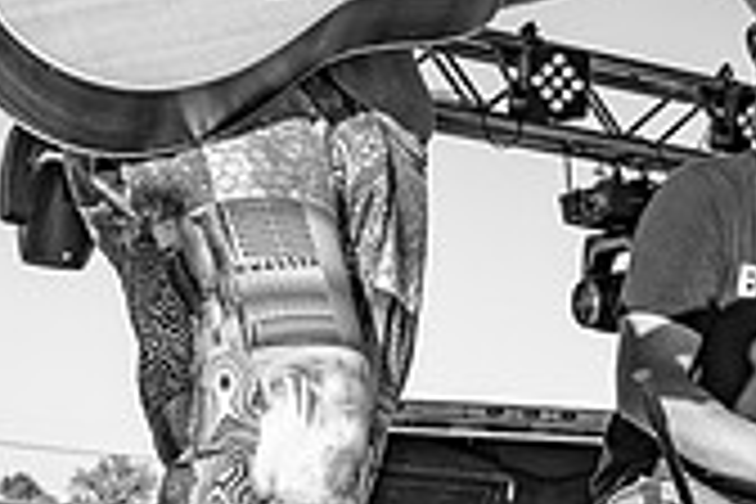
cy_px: 124
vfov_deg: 10.4
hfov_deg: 14.7
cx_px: 1102
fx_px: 2751
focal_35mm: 131
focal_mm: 38
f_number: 8
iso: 125
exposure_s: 1/320
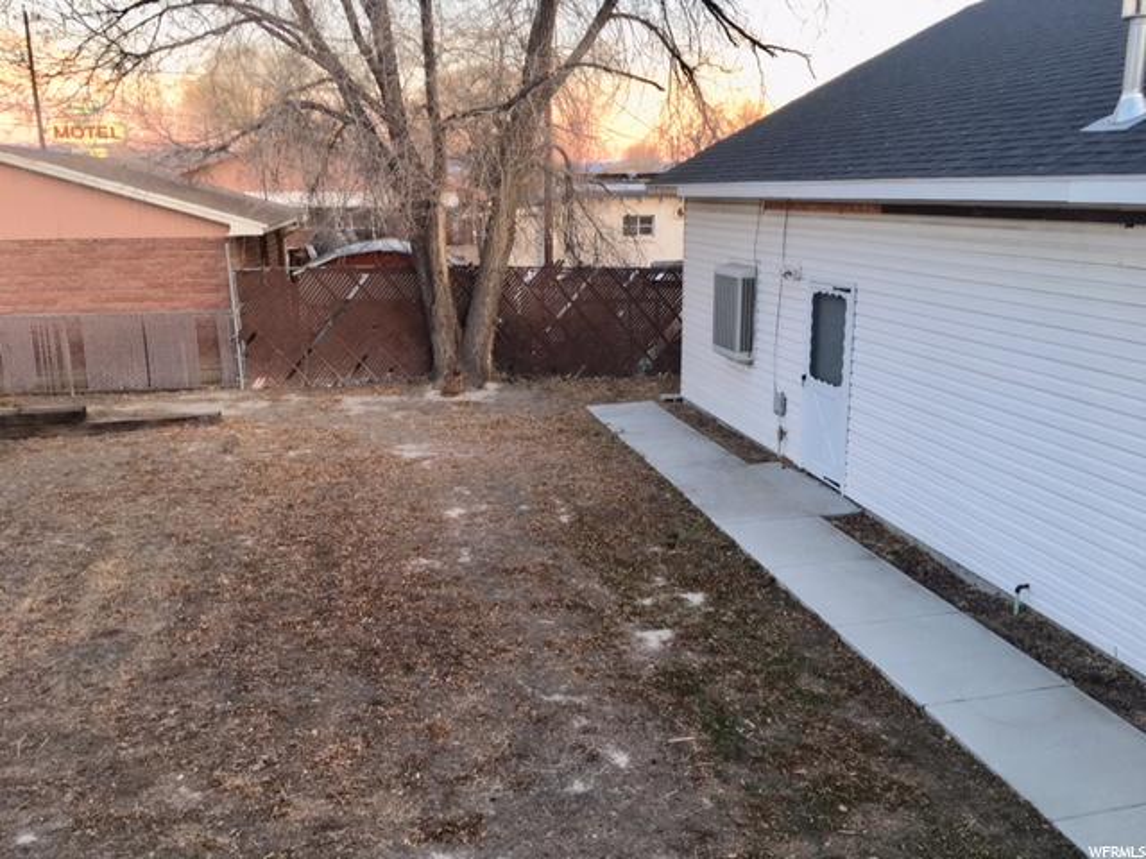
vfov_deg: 48.2
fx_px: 960
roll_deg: +0.3
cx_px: 573
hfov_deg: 61.7
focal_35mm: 29
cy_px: 430
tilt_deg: -14.8
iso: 25
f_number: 2.2
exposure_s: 1/30
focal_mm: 4.15
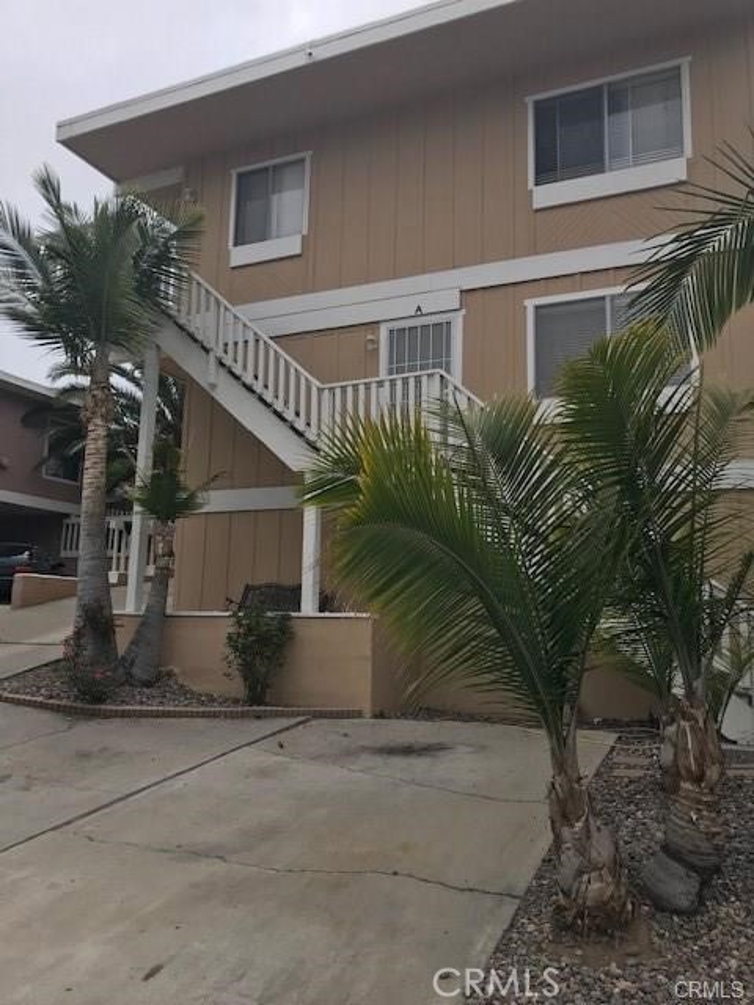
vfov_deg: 63.4
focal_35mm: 28
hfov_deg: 49.7
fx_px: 813
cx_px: 377
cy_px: 502
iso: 20
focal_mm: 3.99
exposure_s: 1/2457
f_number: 1.8
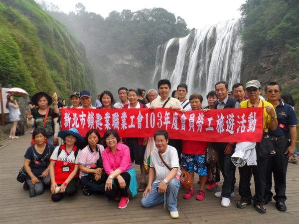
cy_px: 112
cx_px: 150
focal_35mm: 24
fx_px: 207
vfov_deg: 56.8
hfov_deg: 71.6
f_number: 3.2
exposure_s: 1/250
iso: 80
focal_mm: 4
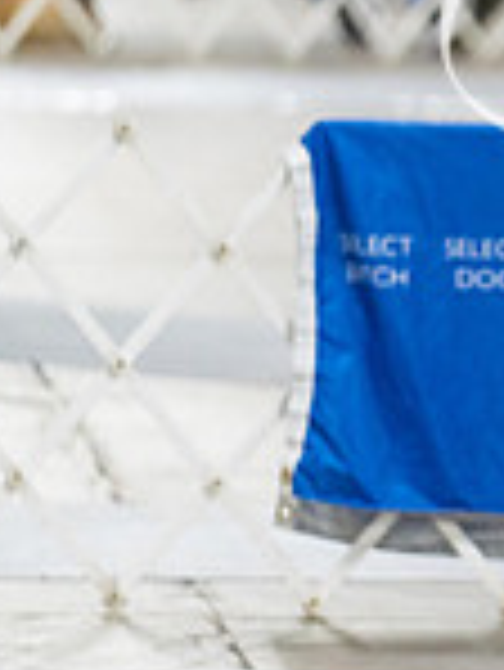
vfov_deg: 3.2
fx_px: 12058
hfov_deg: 2.4
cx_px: 1199
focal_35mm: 622
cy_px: 238
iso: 2000
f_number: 2.8
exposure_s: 1/160
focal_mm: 143
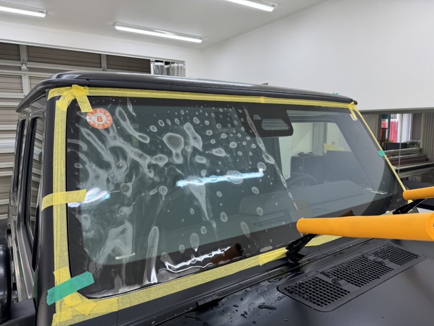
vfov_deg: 56.8
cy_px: 163
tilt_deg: -6.8
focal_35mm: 24
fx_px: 301
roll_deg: +0.6
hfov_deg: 71.6
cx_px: 217
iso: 64
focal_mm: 6.76
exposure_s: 1/121
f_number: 1.78
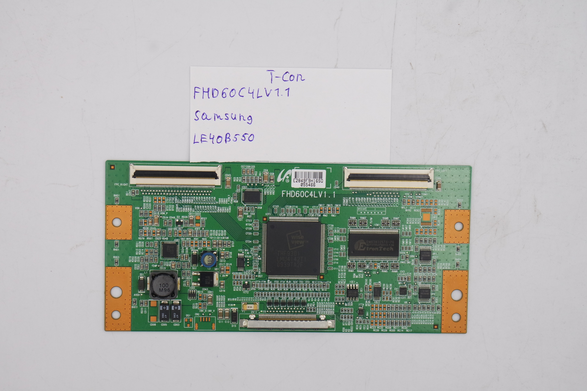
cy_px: 196
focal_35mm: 72
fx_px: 1174
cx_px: 294
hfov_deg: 28.1
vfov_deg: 18.9
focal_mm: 27
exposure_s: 1/125
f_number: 5.6
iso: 200
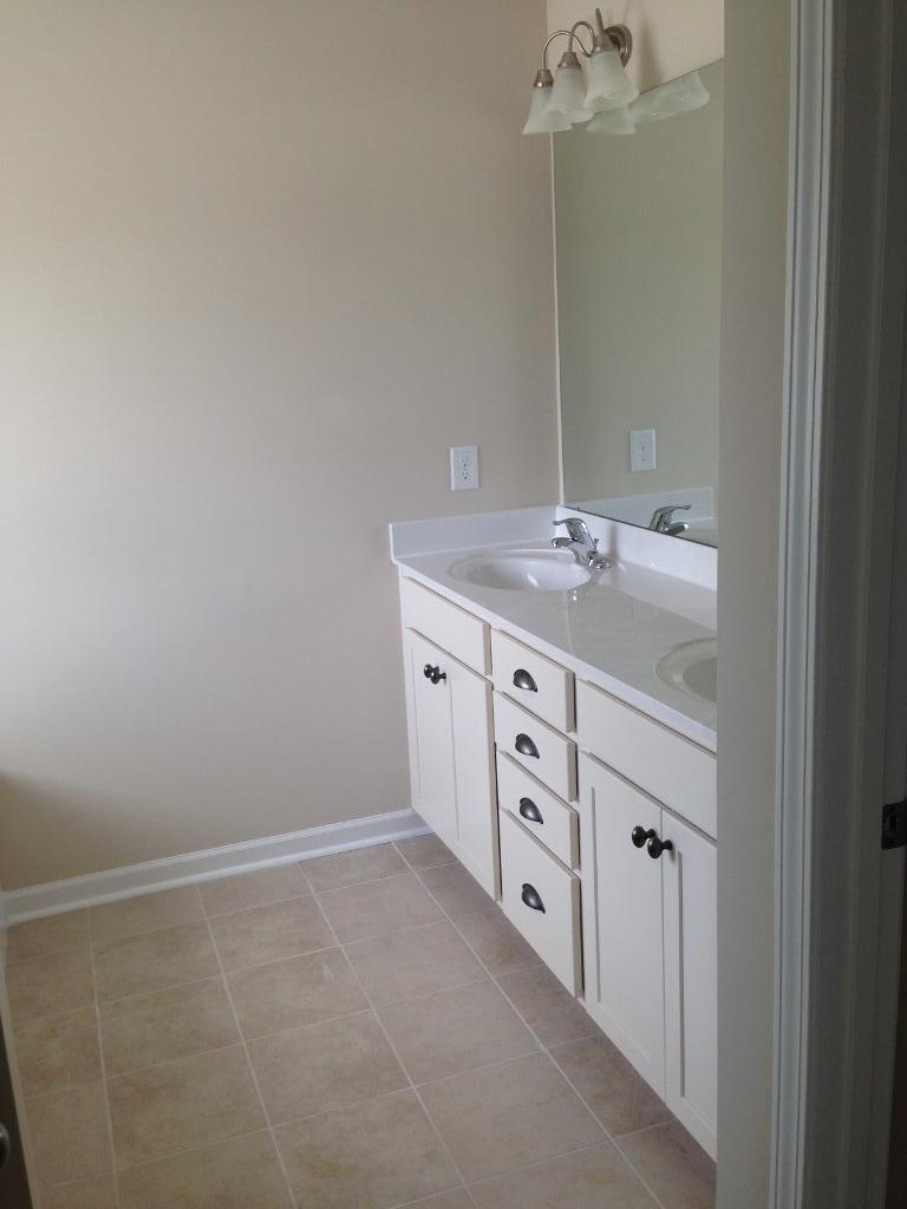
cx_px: 454
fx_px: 1153
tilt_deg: -12.6
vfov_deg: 55.4
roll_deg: +1.4
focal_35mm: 33
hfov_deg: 42.9
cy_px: 604
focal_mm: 4.12
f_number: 2.4
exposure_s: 1/120
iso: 50
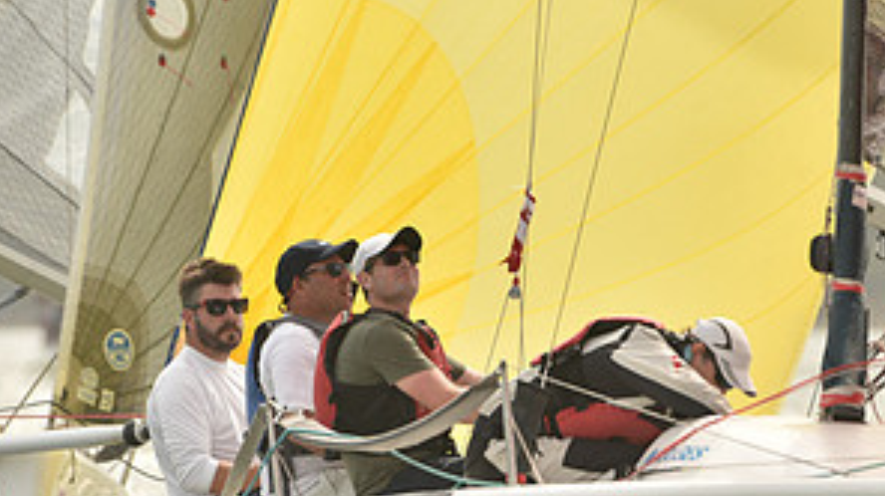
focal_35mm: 822
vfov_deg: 1.5
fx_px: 19276
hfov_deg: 2.6
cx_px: 595
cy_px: 429
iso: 320
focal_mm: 400
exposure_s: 1/1600
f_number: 5.6
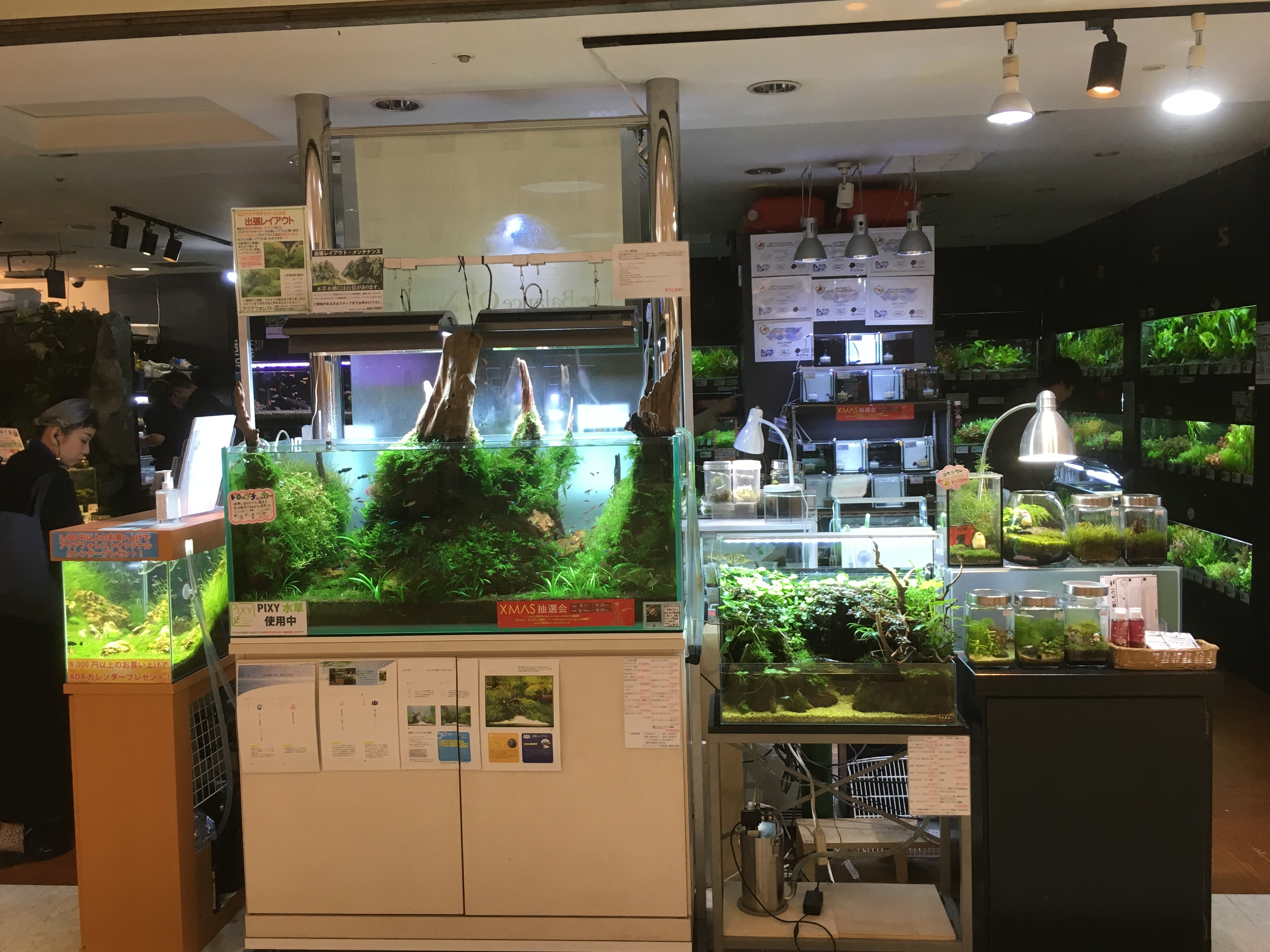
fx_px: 1101
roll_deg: +2.1
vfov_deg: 46.8
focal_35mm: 30
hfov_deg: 60.0
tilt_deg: -4.9
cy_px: 466
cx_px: 627
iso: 32
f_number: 2.2
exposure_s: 1/30
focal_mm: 4.15
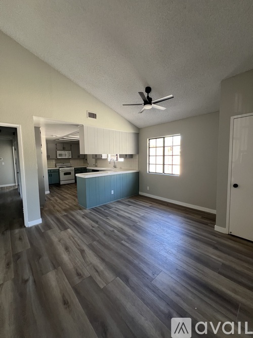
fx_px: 127
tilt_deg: -4.4
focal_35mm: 13
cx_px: 126
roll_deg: +0.9
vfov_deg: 106.2
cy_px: 169
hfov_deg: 89.9
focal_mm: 1.57
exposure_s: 1/99
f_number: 1.8
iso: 160
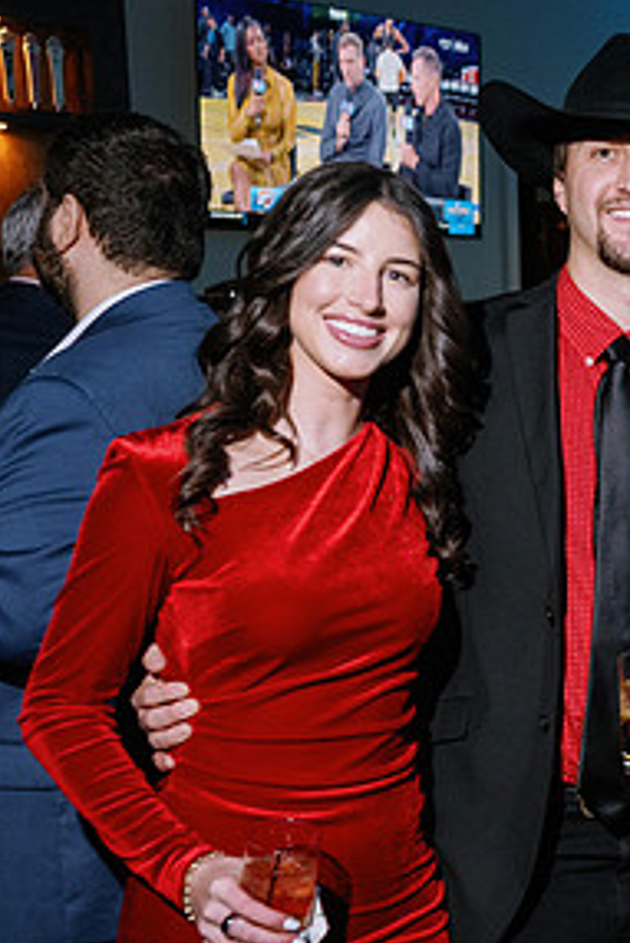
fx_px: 1861
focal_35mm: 71
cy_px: 542
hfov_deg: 17.7
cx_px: 861
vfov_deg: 28.4
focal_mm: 35
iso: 800
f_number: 4
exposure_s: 1/100
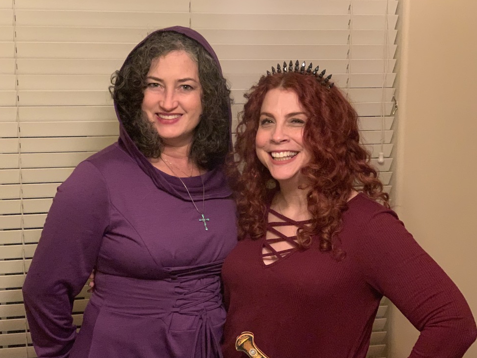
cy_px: 183
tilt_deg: -7.1
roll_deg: +0.5
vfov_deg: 26.6
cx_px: 227
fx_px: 758
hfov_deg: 34.9
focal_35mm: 55
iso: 640
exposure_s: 1/30
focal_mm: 6
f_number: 2.4
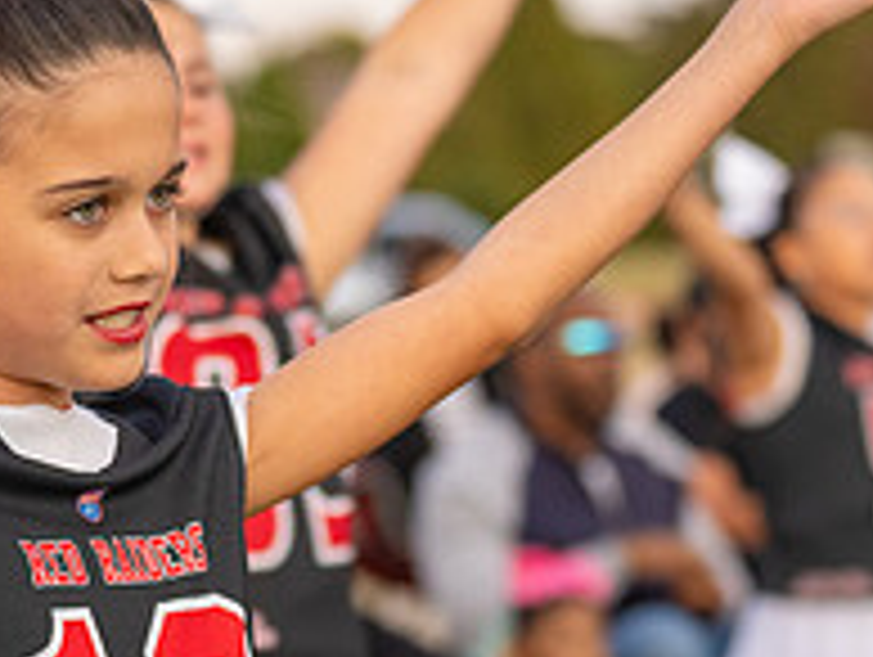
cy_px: 512
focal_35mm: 239
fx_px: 6035
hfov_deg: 8.2
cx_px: 31
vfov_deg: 6.2
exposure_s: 1/1600
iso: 1000
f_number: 2.8
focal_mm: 70
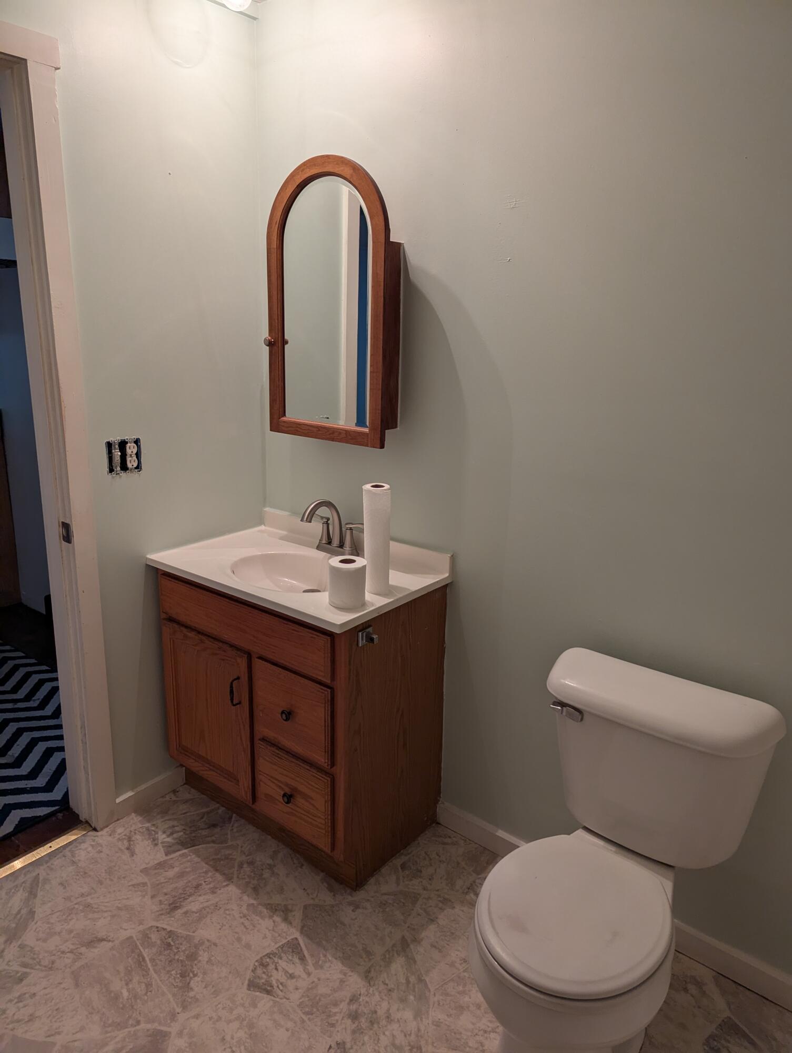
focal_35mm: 24
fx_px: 731
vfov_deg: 71.5
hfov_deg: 56.9
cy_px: 526
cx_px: 396
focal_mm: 6.81
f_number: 1.85
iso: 181
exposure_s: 1/60
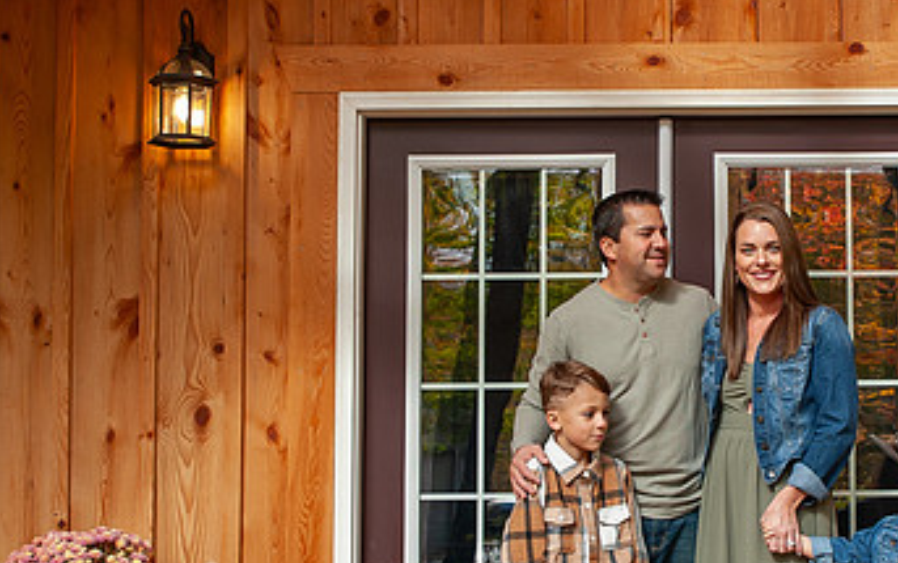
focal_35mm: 81
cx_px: 774
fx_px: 1984
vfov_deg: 16.1
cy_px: 281
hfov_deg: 24.9
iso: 500
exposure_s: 1/160
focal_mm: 30
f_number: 5.6
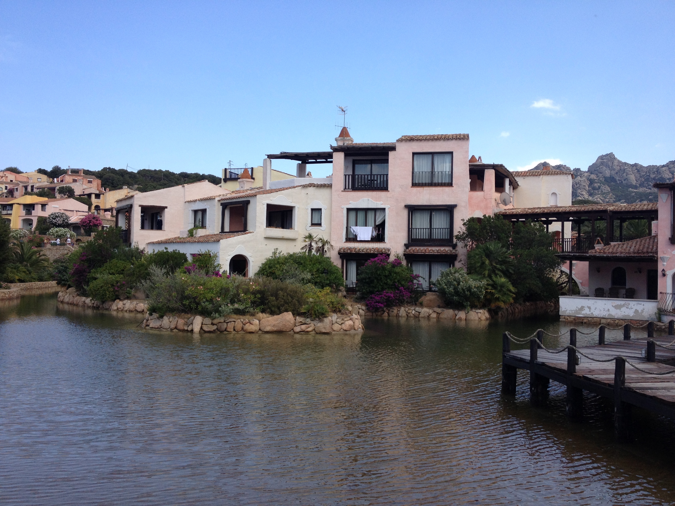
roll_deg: -0.4
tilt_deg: -1.4
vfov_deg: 40.7
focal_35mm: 35
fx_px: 682
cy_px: 253
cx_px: 338
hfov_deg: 52.6
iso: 50
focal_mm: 4.28
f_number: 2.4
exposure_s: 1/812
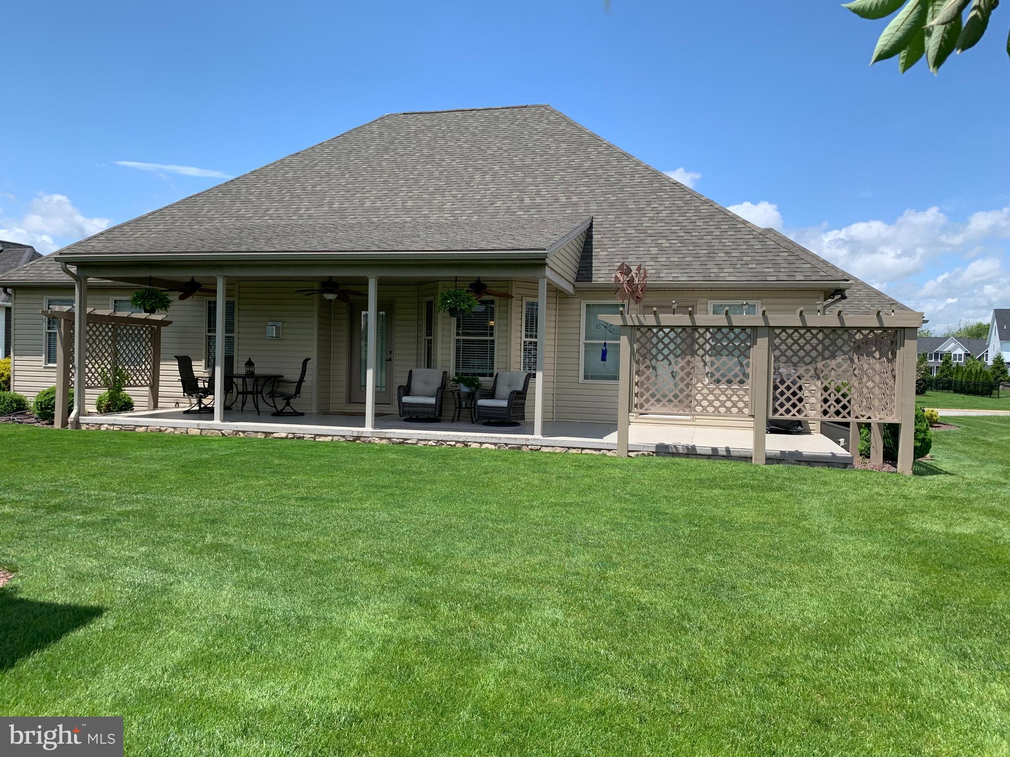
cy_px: 378
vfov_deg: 53.1
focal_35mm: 26
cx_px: 505
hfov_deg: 67.3
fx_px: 759
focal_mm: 4.25
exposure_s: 1/1845
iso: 25
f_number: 1.8
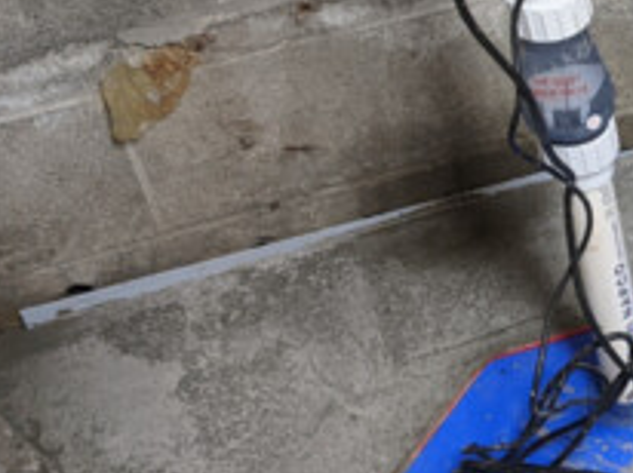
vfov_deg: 14.1
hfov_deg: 16.7
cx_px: 993
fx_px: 1918
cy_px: 175
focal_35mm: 105
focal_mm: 4.44
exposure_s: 1/60
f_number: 1.8
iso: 288
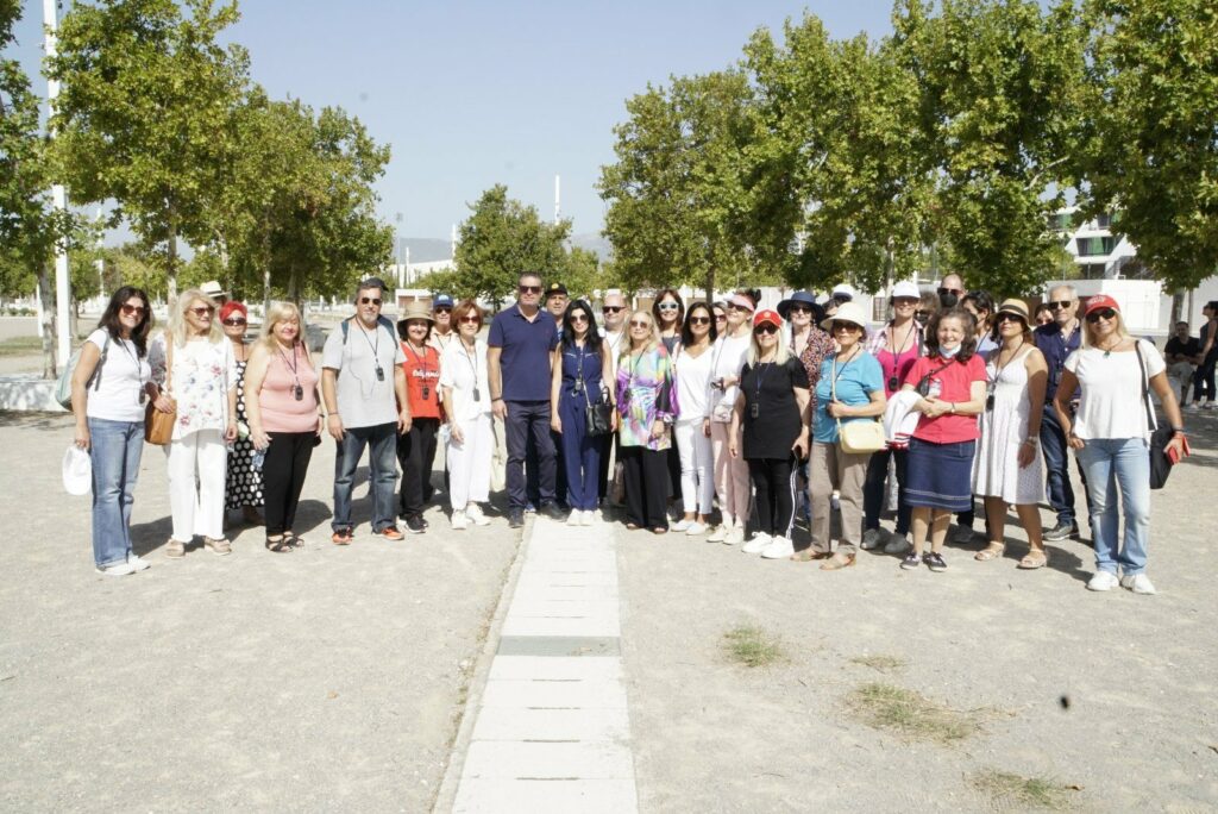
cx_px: 609
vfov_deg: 41.8
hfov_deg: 59.5
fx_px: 1066
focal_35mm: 32
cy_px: 407
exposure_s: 1/160
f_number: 20
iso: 500
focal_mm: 21
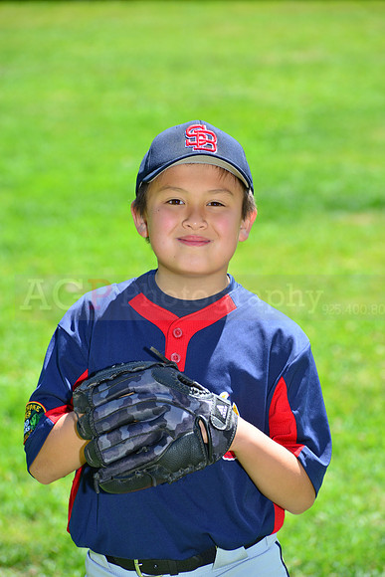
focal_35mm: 170
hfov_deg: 8.1
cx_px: 192
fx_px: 2725
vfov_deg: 12.1
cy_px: 288
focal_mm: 170
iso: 200
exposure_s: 1/200
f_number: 8
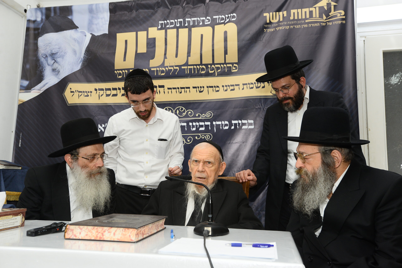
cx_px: 201
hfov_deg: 54.4
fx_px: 391
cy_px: 134
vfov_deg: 37.9
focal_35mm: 35
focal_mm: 35
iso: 800
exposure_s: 1/160
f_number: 7.1
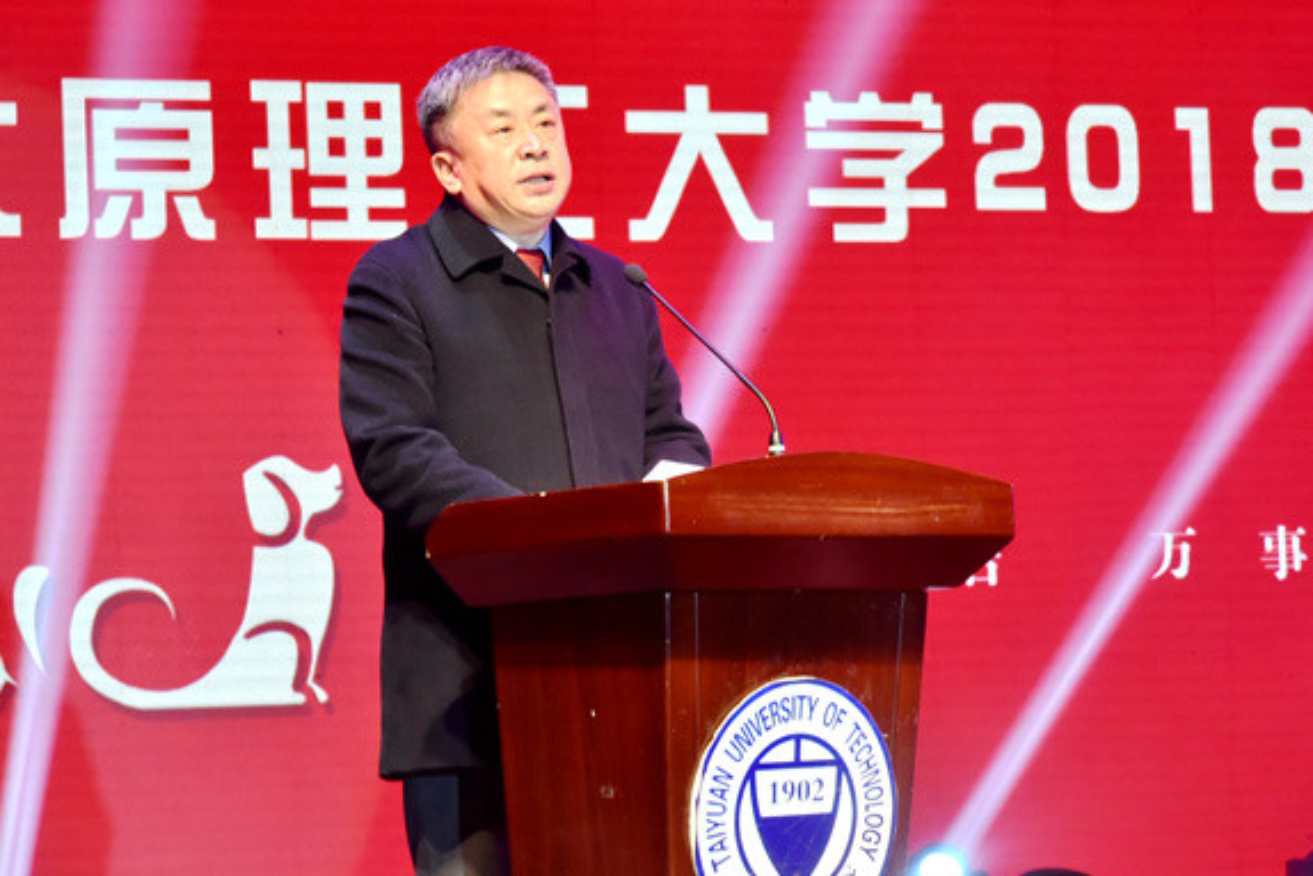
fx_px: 4450
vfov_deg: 11.2
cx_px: 686
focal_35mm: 122
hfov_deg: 16.8
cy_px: 438
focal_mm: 100
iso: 2000
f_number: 14
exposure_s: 1/80
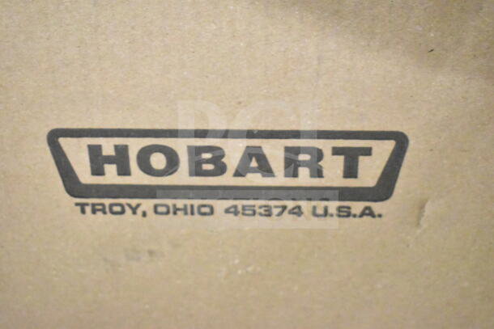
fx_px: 782
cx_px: 247
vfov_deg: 23.8
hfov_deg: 35.0
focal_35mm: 57
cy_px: 164
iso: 25600
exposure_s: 1/25
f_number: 4.8
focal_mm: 38
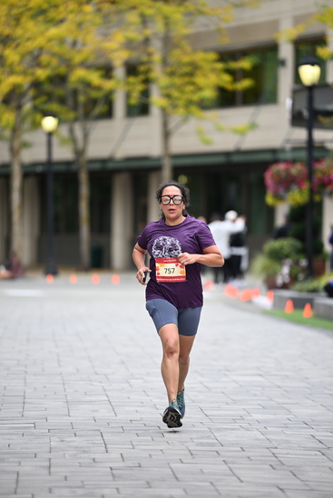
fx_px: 2773
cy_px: 249
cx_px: 166
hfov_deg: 6.9
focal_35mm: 200
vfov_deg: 10.3
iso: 640
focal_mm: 200
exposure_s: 1/2000
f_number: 2.8
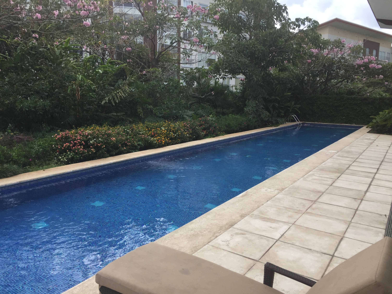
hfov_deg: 61.7
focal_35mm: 29
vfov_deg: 48.2
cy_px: 147
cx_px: 196
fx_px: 328
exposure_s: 1/842
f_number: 2.2
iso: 32
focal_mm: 4.15
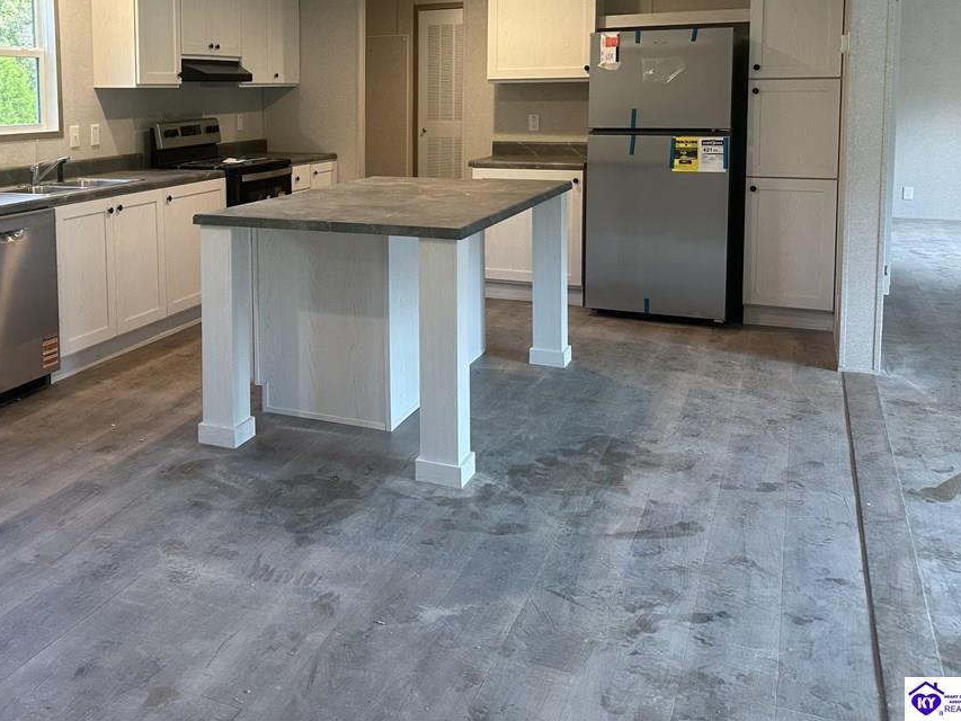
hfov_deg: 49.8
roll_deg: +0.7
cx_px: 274
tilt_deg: -4.3
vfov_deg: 38.6
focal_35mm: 36
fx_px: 1000
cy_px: 181
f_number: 1.78
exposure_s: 1/120
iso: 160
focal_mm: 6.86
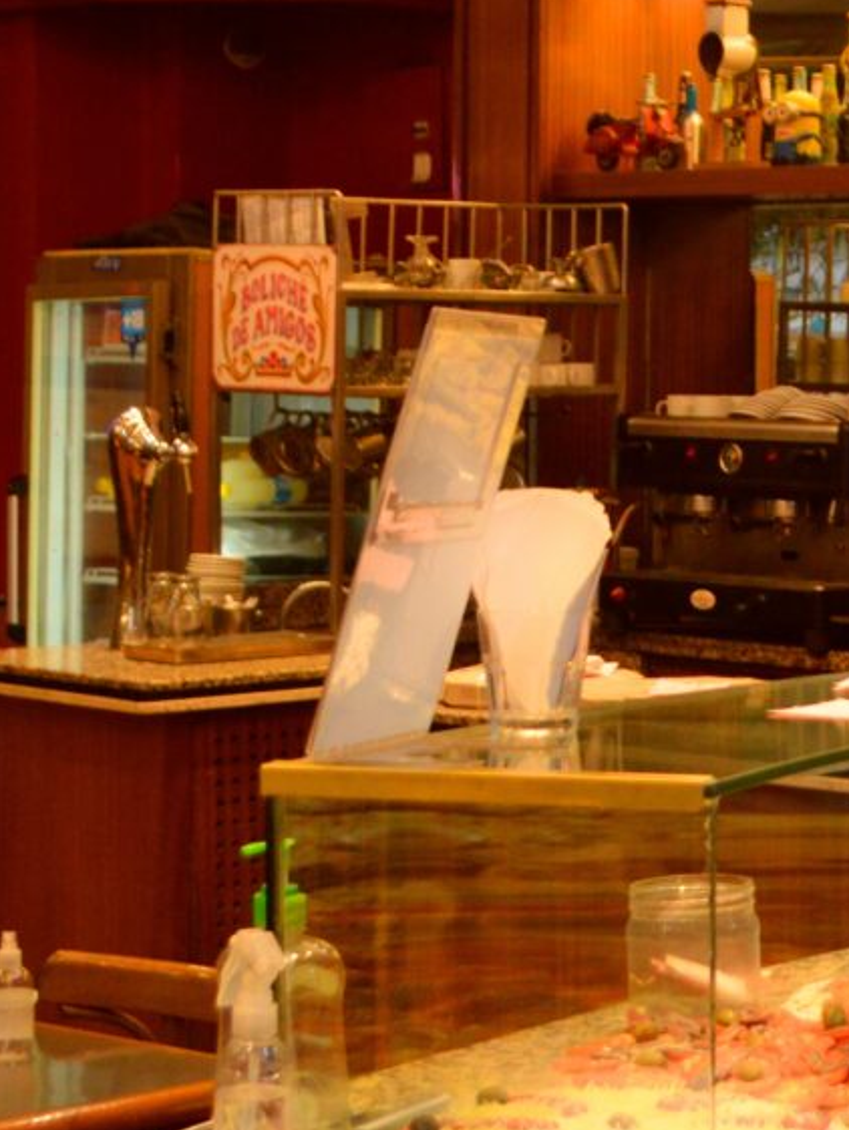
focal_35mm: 78
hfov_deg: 17.7
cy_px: 446
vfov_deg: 25.0
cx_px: 1105
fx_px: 2549
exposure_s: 1/50
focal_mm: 26
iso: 800
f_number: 4.5
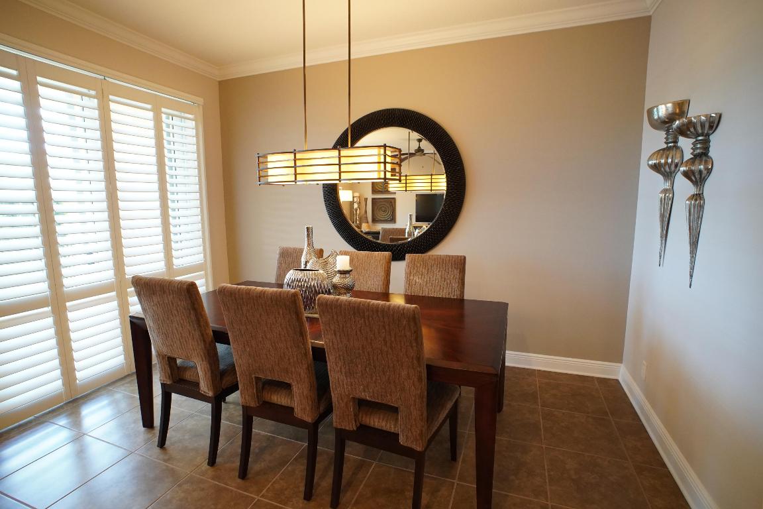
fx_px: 350
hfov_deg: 95.0
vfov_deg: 72.1
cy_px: 254
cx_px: 382
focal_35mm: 16
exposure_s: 1/80
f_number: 3.2
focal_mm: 11
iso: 2000
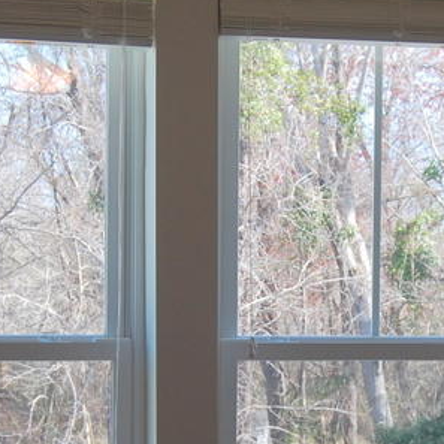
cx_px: 303
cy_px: 346
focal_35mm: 123
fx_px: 1785
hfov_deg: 14.2
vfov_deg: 14.1
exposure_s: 1/125
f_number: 5.6
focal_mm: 28
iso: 250
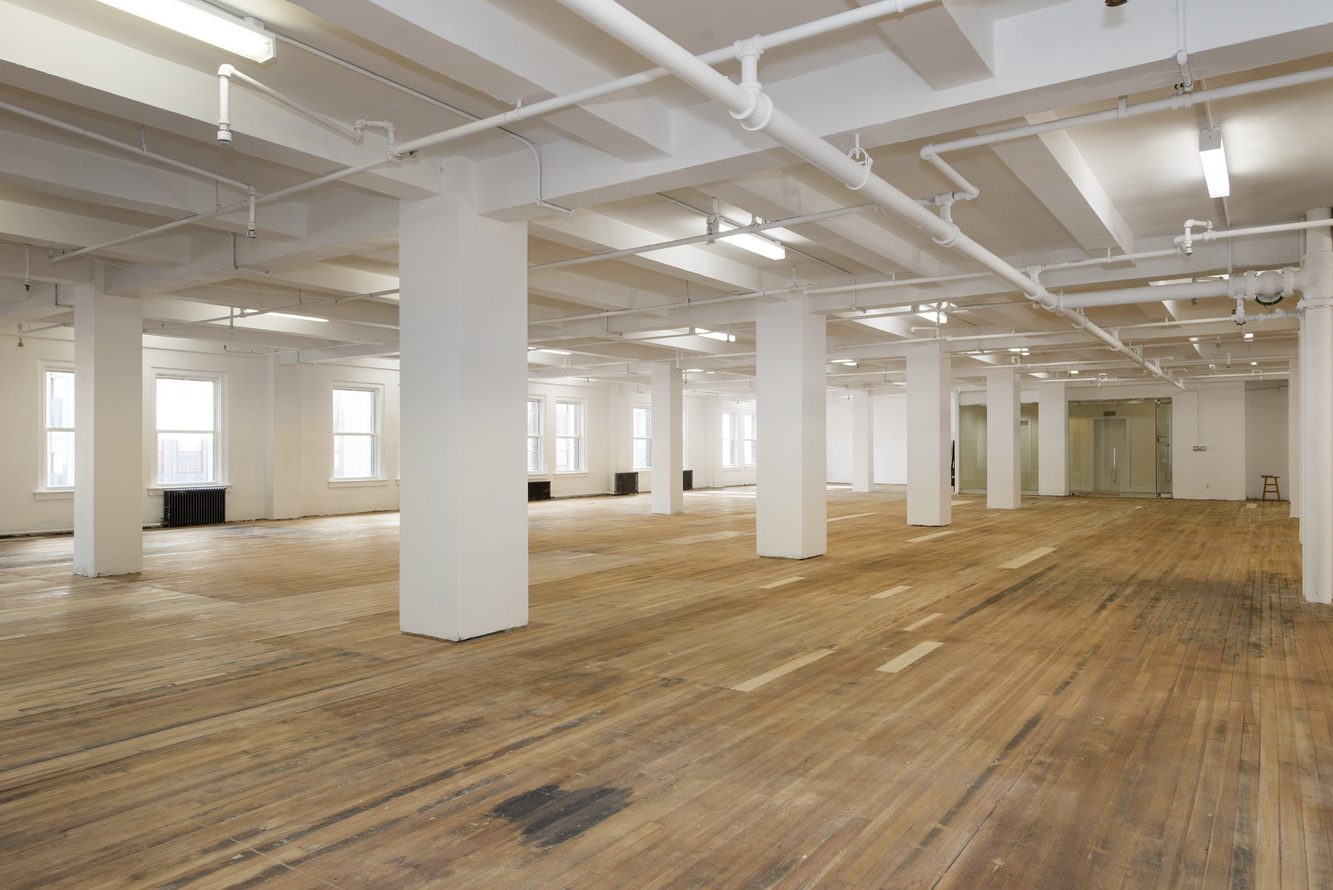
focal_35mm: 24
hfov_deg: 73.7
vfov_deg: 53.2
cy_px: 445
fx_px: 889
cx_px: 666
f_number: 8
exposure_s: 1/50
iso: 320
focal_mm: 24
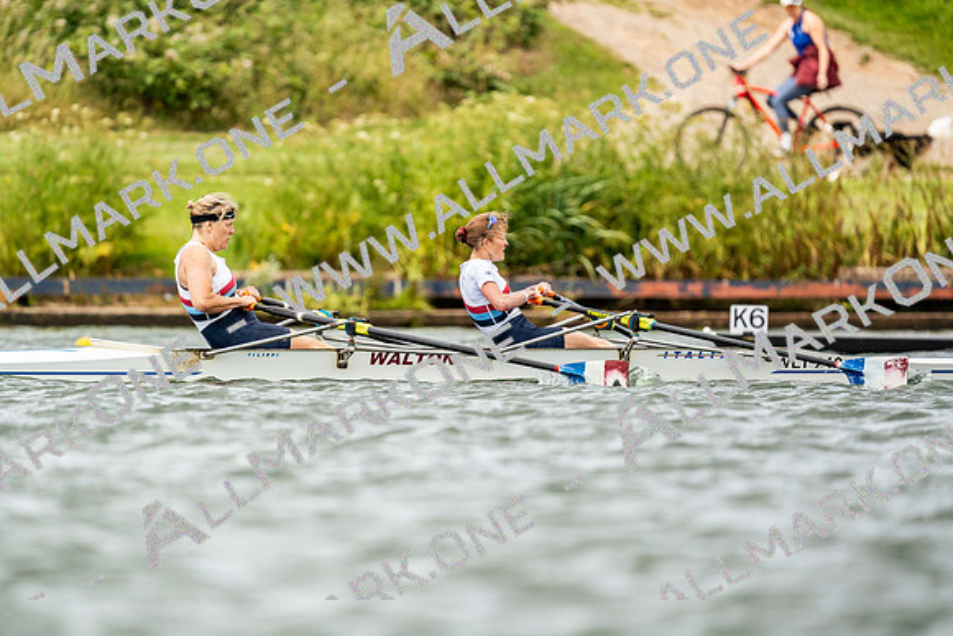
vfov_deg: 2.3
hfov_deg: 3.4
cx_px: 476
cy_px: 318
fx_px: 15886
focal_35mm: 600
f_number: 6.3
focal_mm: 600
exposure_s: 1/2000
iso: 500
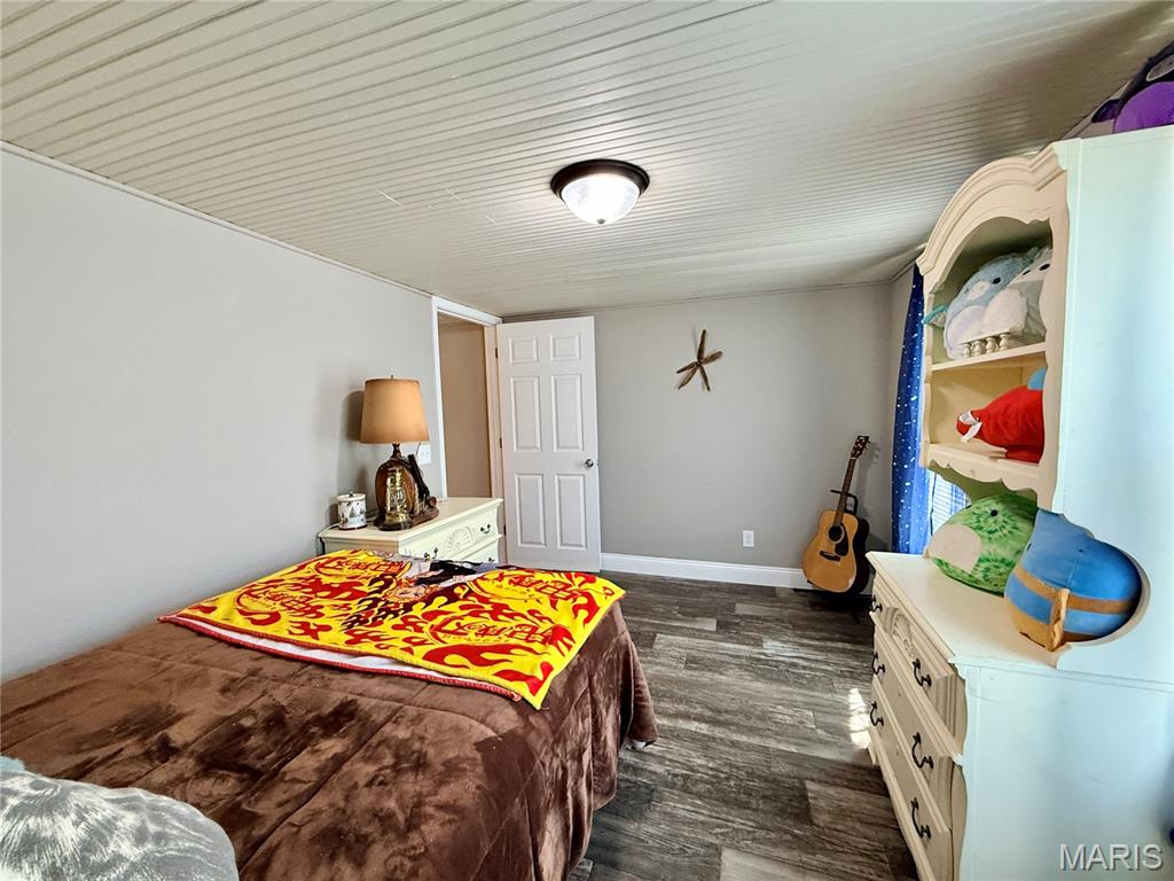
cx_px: 587
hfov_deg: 102.1
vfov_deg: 85.7
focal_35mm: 14
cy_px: 440
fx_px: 475
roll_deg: +1.6
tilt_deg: -4.5
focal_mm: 2.22
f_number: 2.2
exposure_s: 1/60
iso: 400
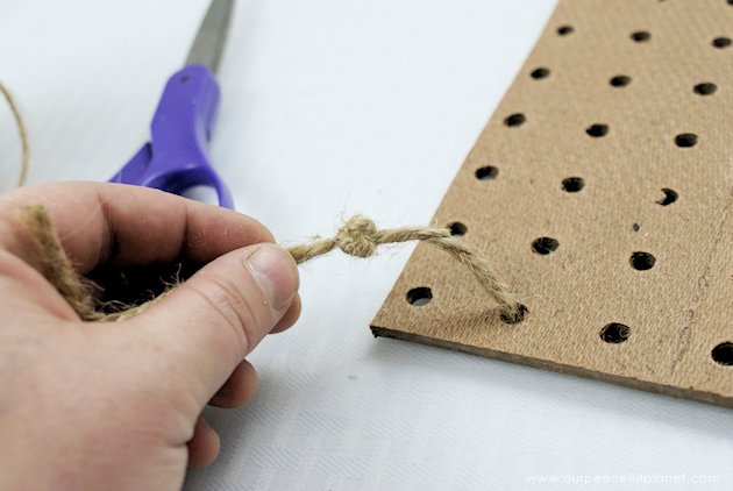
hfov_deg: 37.8
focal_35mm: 52
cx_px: 366
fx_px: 1070
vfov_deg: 25.8
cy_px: 246
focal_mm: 35
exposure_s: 1/20
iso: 400
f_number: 5.6
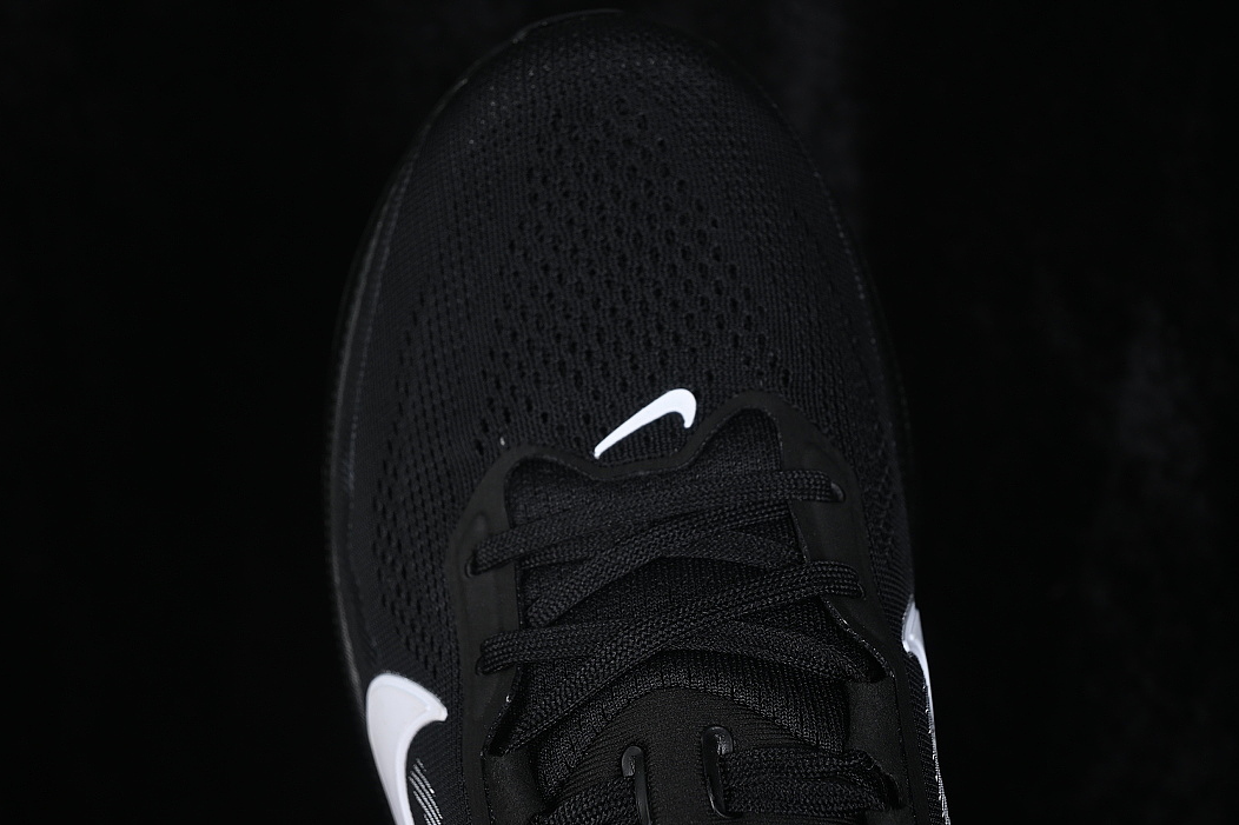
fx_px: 2649
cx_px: 628
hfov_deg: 26.3
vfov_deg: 17.7
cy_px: 405
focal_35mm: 77
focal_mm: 50
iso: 160
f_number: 6.3
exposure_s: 1/60
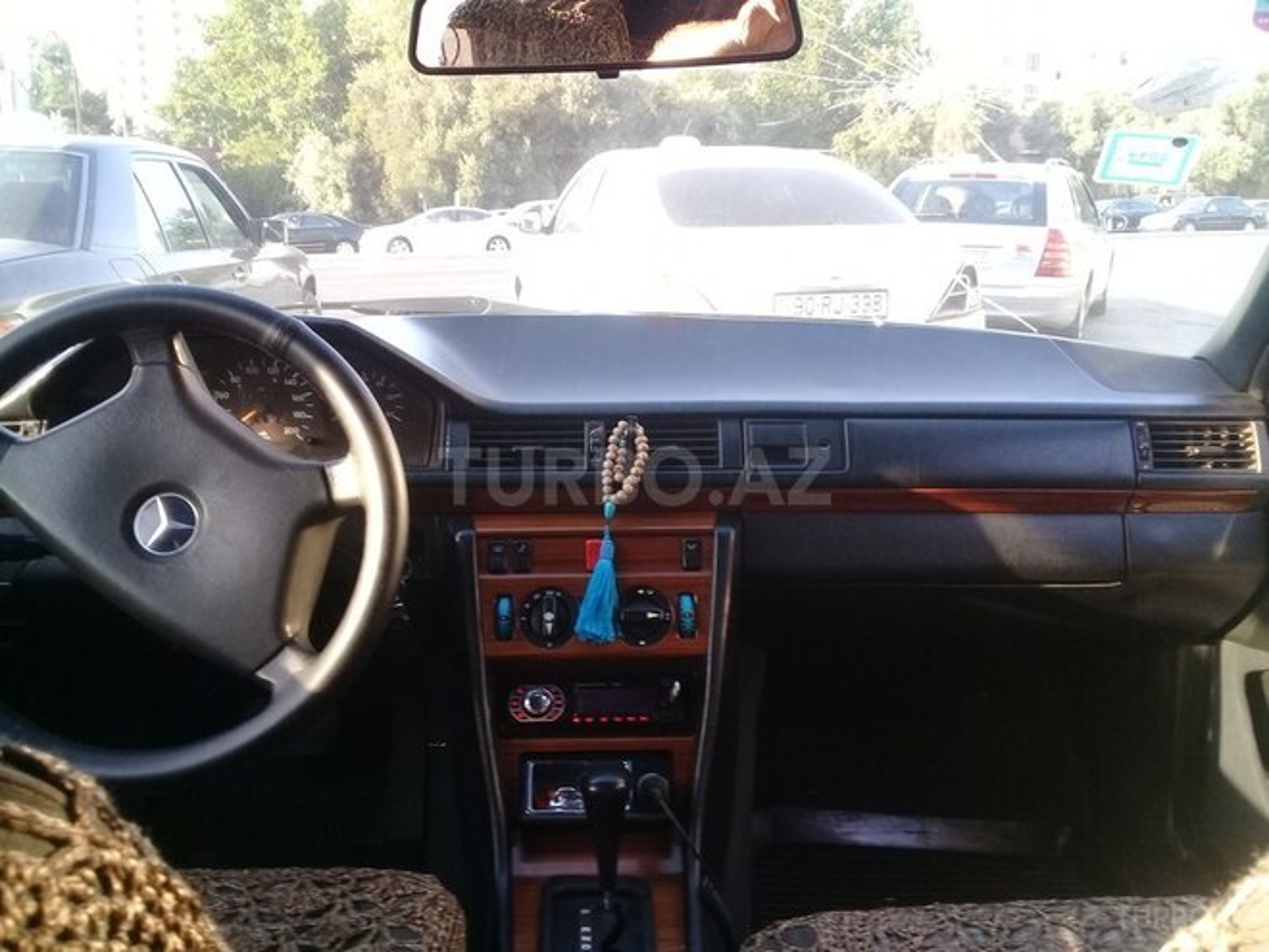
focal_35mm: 31
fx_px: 1136
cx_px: 634
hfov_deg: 58.4
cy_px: 476
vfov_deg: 45.4
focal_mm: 3.3
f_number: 2.2
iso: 50
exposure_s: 1/50
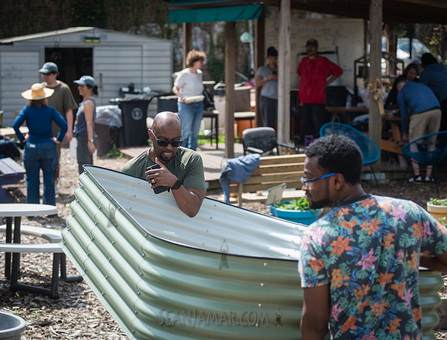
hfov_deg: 21.0
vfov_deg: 16.1
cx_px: 177
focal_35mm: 92
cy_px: 160
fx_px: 1201
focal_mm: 80
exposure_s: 1/500
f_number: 4
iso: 100
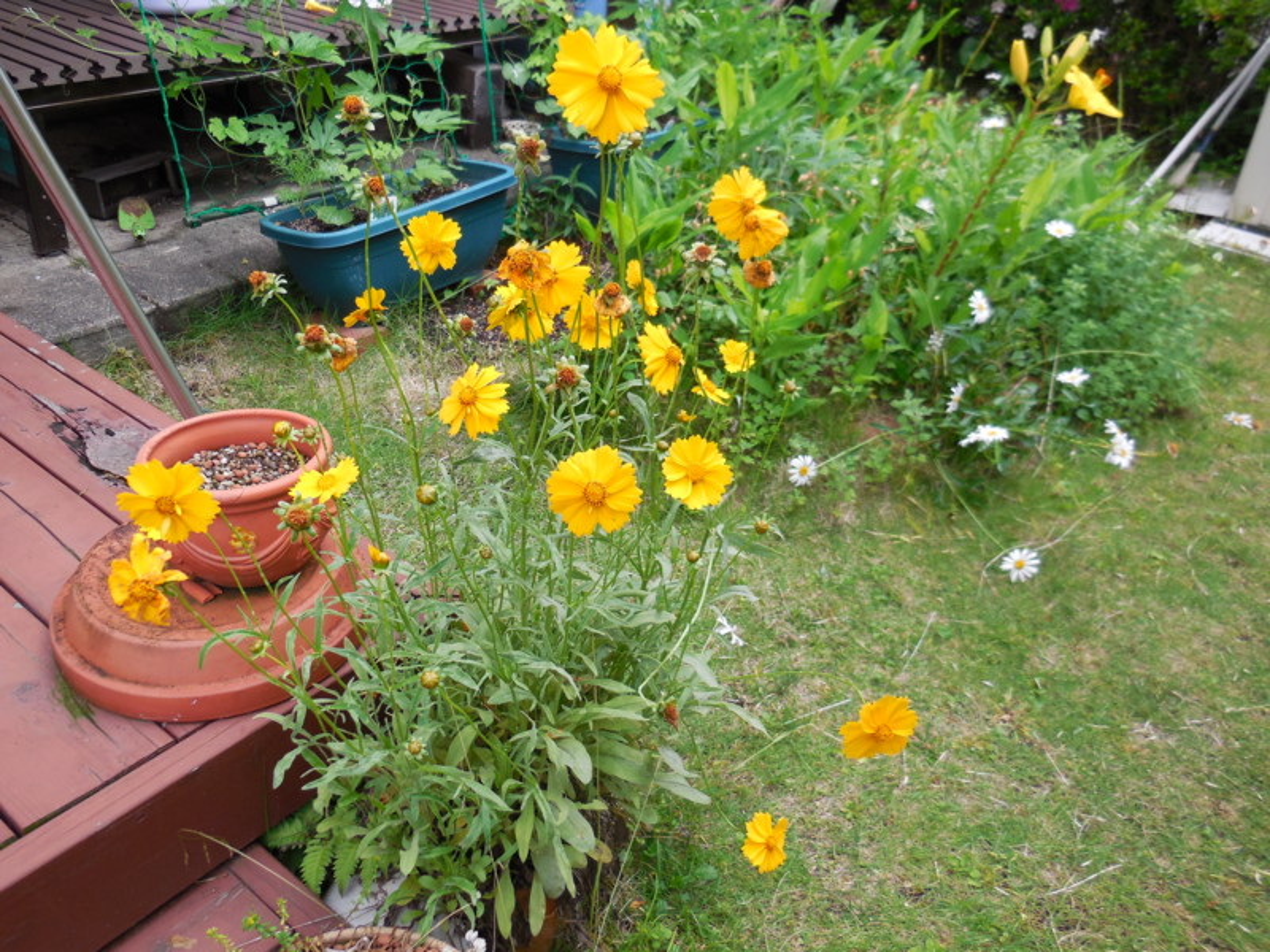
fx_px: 1101
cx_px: 635
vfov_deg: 46.8
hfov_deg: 60.0
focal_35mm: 30
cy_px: 476
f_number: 3.2
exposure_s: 1/80
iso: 125
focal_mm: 5.3
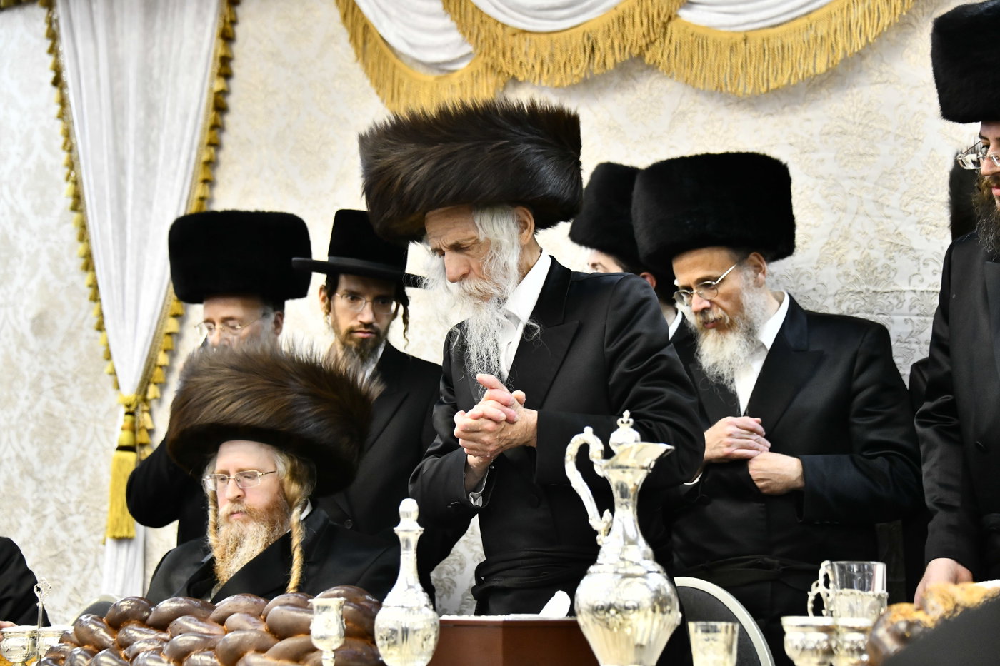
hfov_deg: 23.9
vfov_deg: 16.1
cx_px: 500
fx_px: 2361
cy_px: 333
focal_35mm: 85
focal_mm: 85
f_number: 5.6
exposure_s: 1/250
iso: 3200
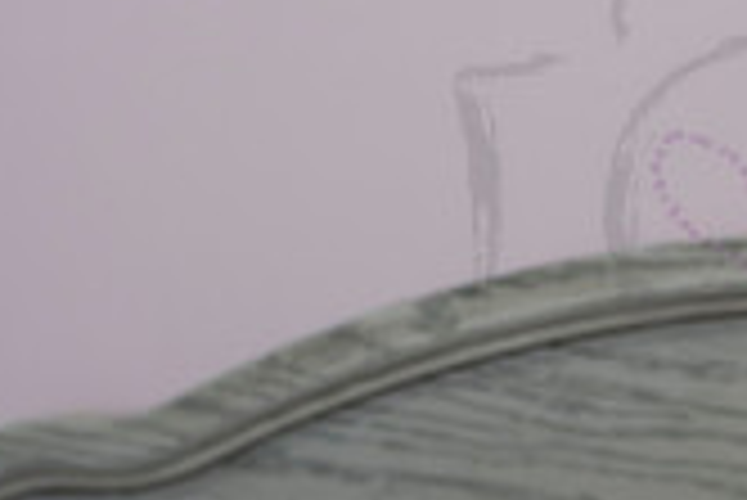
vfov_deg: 7.9
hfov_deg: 11.9
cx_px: 738
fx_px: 3551
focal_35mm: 171
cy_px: 742
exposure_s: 1/320
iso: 800
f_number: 4
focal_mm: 47
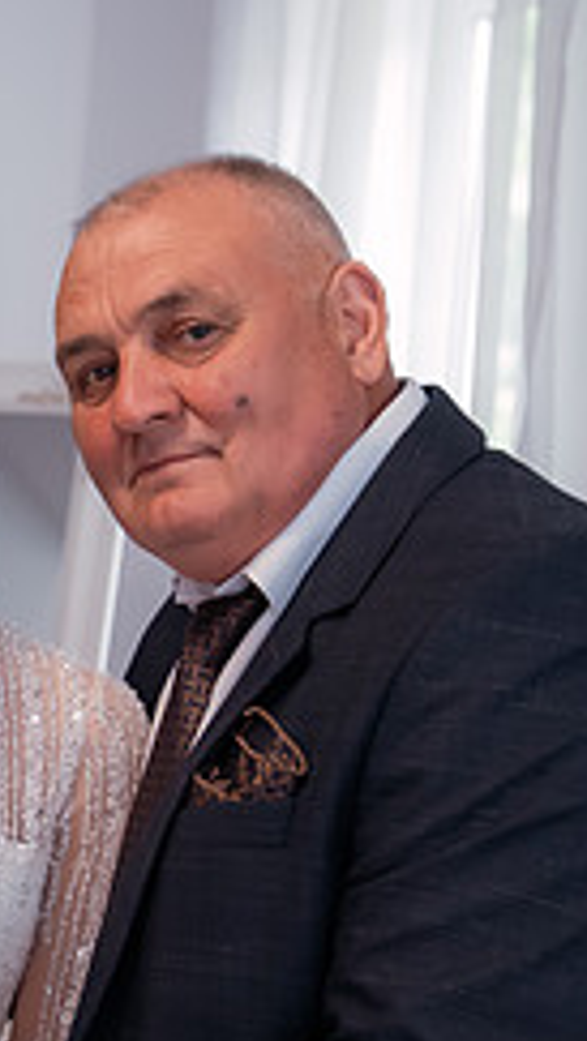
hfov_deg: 13.6
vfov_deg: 24.9
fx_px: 2348
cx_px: -219
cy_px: 710
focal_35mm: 85
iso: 1600
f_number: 2.8
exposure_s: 1/250
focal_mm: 30
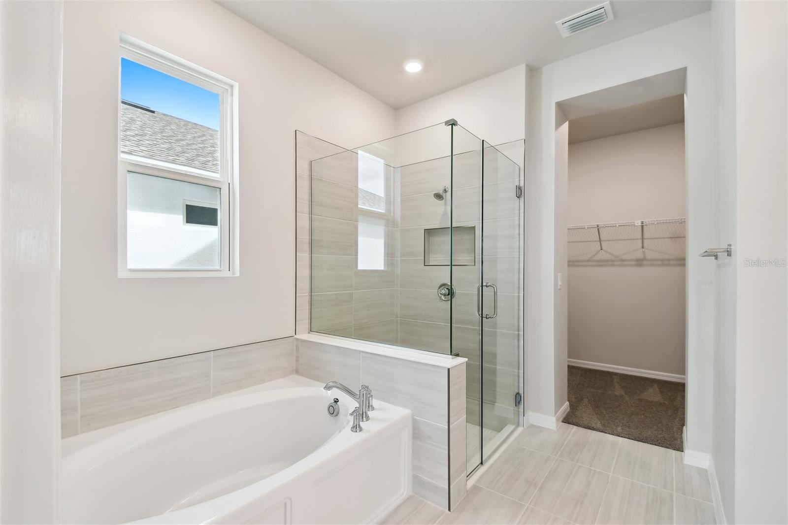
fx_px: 328
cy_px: 262
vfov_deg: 77.3
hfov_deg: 100.4
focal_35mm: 15
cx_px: 394
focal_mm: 10
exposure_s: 1/20
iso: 100
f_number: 7.1
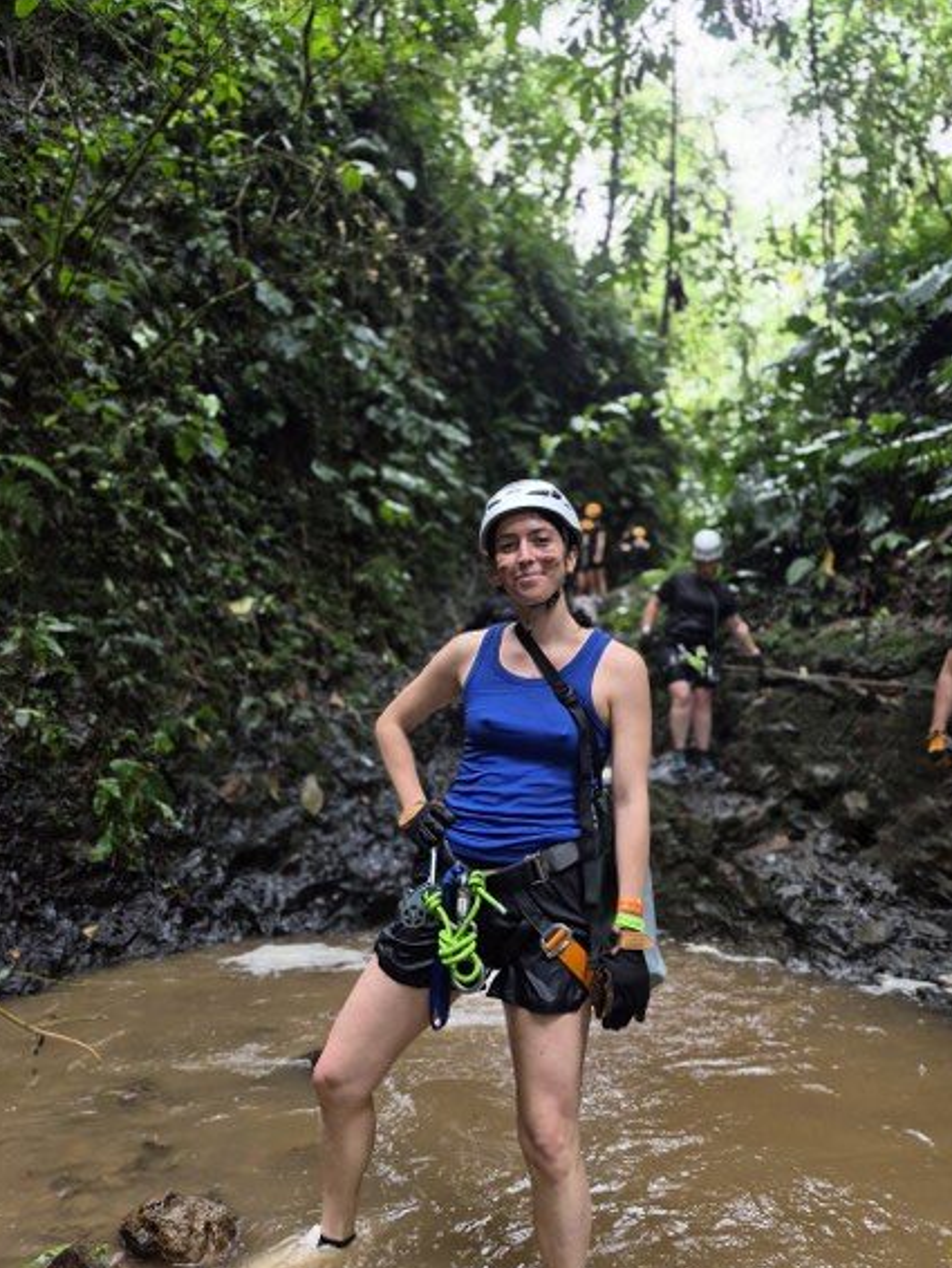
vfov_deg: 67.2
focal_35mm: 26
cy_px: 663
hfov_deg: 53.1
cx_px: 486
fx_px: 953
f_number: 1.8
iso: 200
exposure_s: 1/120
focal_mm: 5.4
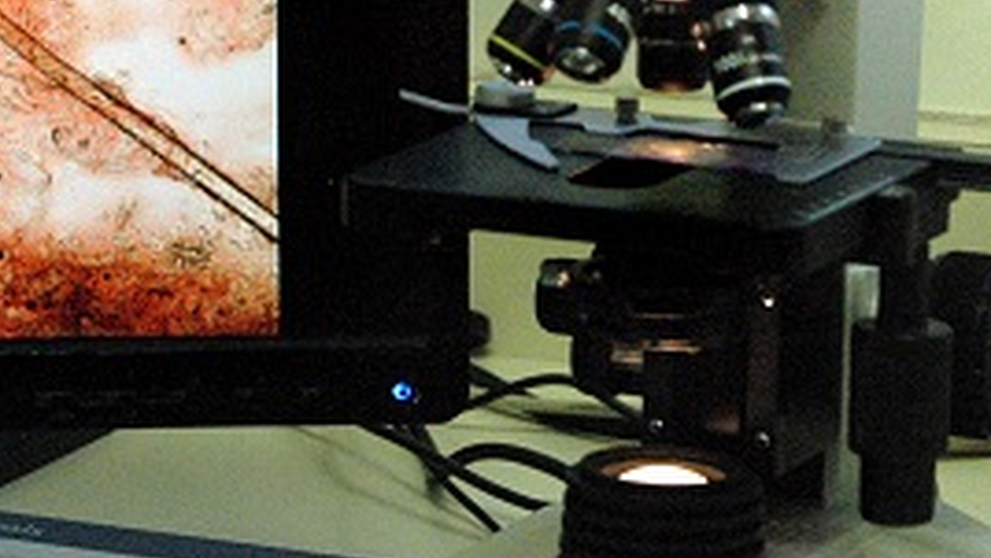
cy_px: 137
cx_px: 46
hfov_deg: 9.0
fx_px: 6257
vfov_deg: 5.1
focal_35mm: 238
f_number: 6.3
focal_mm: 70
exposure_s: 1/160
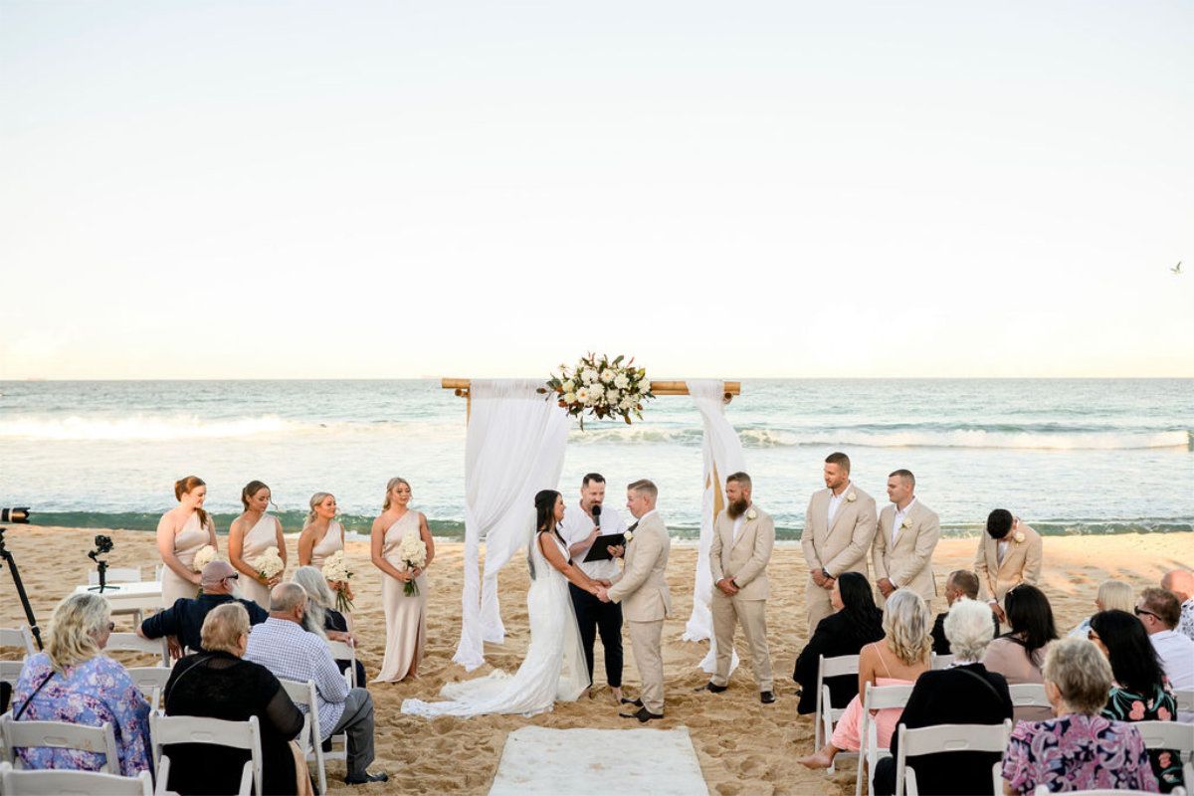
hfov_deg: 54.4
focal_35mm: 35
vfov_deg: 37.9
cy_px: 398
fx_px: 1161
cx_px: 597
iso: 80
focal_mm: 35
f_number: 3.2
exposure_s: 1/320
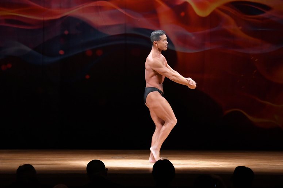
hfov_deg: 10.2
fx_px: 1587
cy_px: 94
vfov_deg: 6.8
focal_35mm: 202
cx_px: 142
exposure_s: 1/400
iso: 4000
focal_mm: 135
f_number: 5.6
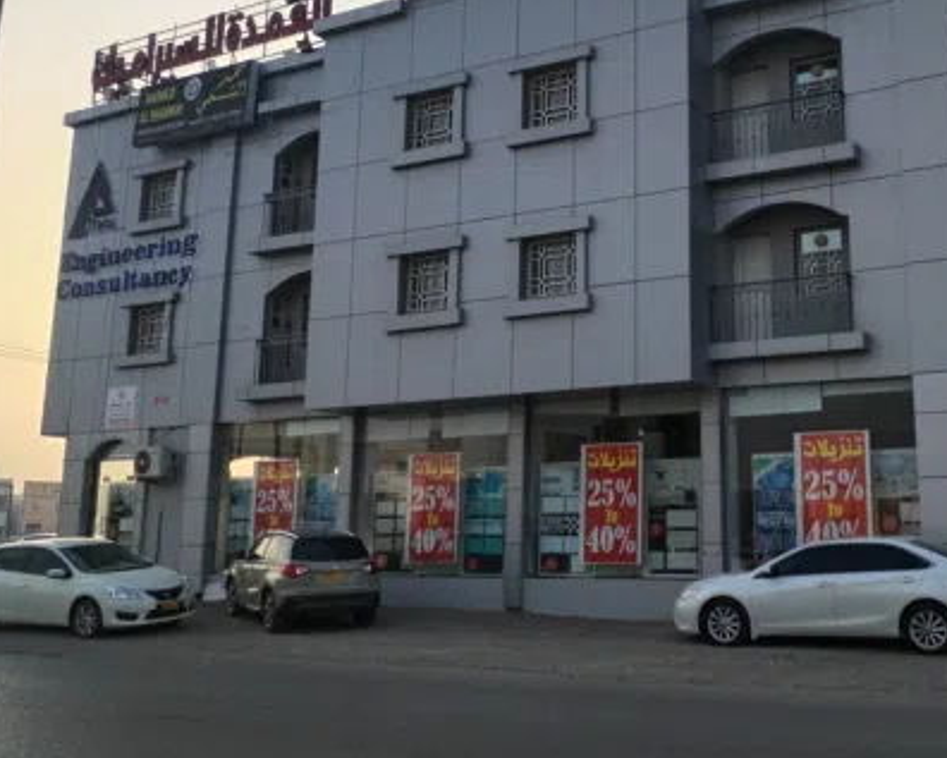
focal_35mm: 41
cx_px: 636
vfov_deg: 36.3
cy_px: 282
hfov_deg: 44.1
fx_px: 1149
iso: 100
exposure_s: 1/1156
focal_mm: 4.75
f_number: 1.8
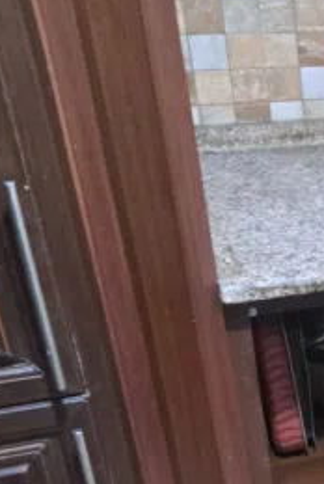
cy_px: 426
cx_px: 583
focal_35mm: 69
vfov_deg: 28.2
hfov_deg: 16.5
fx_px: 929
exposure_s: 1/25
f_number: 1.8
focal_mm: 4
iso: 1000
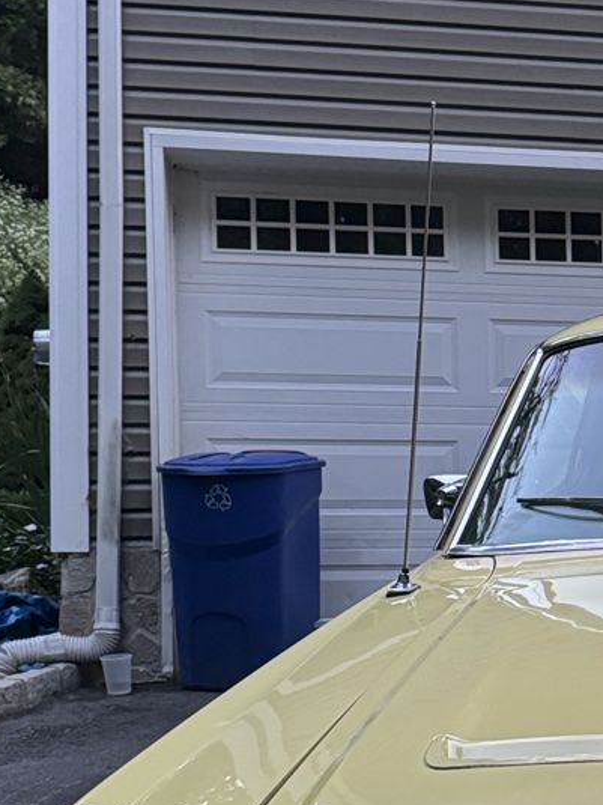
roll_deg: +2.0
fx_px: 1836
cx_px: 830
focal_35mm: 79
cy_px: 572
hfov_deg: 17.3
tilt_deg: +3.2
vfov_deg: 24.5
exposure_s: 1/60
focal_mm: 6.76
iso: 500
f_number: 1.78
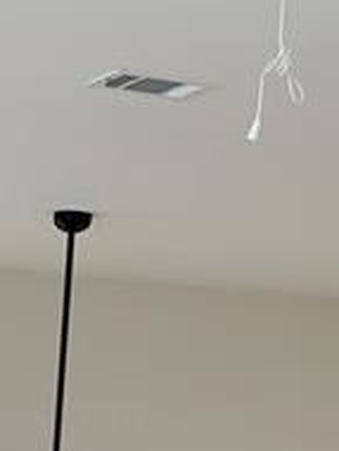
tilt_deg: -13.2
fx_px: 1368
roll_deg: -4.6
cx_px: -116
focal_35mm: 105
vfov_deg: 16.4
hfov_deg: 13.6
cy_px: 752
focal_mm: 4.25
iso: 40
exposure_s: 1/122
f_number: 1.8
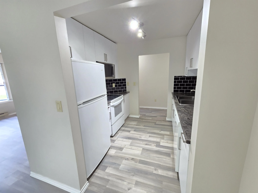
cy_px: 96
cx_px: 129
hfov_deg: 106.2
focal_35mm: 13
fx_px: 97
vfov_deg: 89.9
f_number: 2.2
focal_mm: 2.2
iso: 320
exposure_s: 1/60
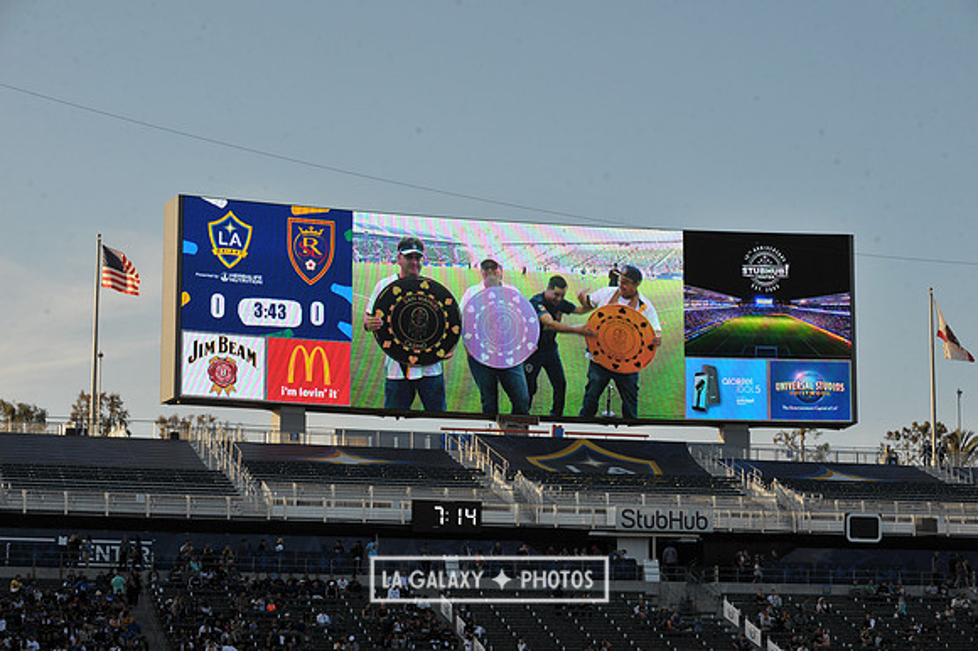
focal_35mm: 95
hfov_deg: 21.5
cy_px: 326
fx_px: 2579
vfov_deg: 14.4
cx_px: 489
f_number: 11
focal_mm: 95
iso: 400
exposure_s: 1/500
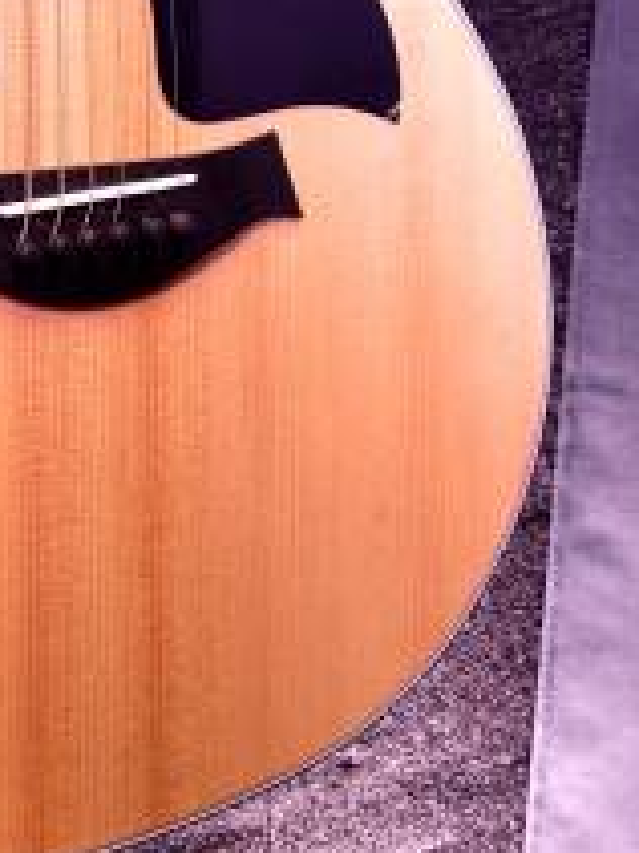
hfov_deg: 21.6
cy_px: -20
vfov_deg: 28.3
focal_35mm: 64
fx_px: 1577
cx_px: -77
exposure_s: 1/15
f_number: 1.8
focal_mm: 5.4
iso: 100
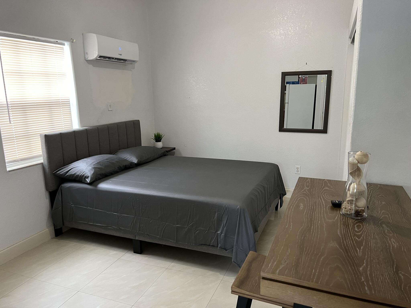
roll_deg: +1.5
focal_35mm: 26
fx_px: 309
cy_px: 154
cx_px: 206
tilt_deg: -12.3
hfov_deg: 67.3
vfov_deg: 53.1
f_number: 1.5
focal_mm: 5.7
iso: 250
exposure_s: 1/60
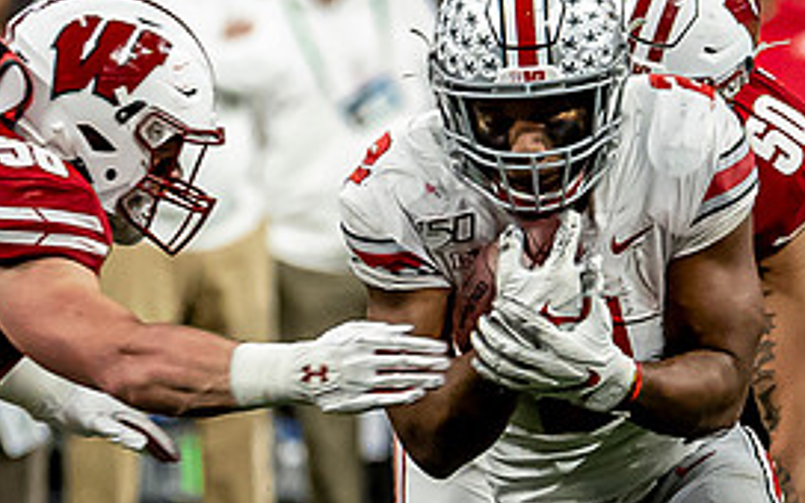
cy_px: 183
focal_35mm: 1826
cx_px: 548
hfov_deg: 1.2
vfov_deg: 0.7
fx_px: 40060
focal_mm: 200
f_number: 2.8
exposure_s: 1/1000
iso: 1600
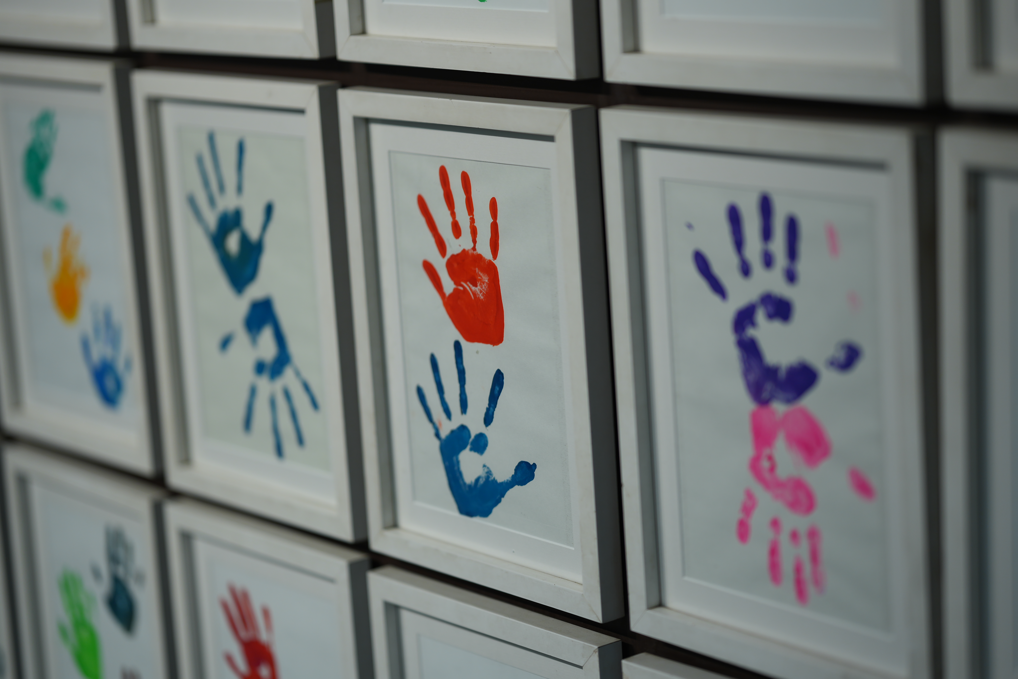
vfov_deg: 16.1
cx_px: 509
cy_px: 340
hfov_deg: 23.9
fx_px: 2403
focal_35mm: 85
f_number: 1.4
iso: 125
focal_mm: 85
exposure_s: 1/250
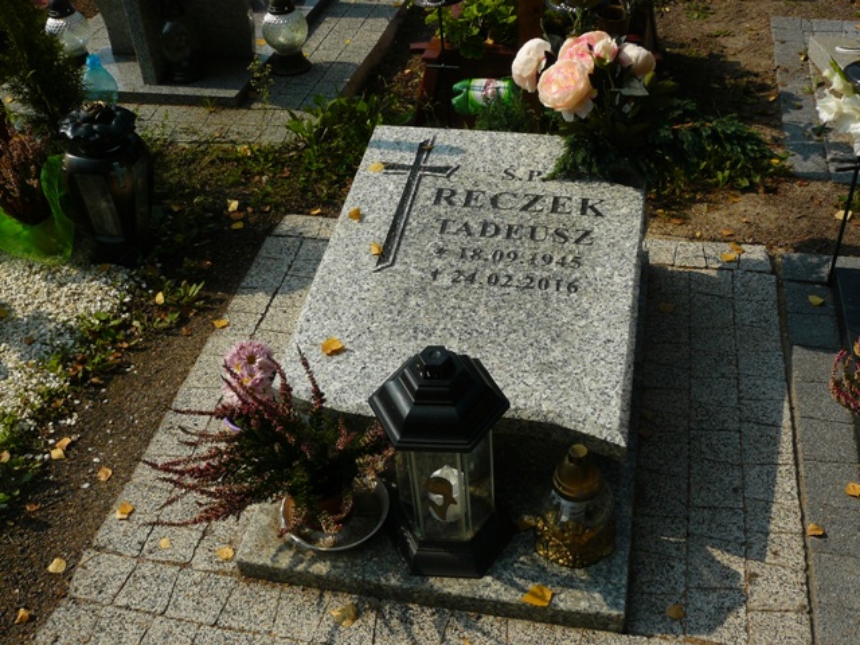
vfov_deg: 39.7
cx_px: 430
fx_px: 894
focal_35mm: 36
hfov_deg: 51.4
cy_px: 322
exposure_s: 1/400
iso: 100
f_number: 7.1
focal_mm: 6
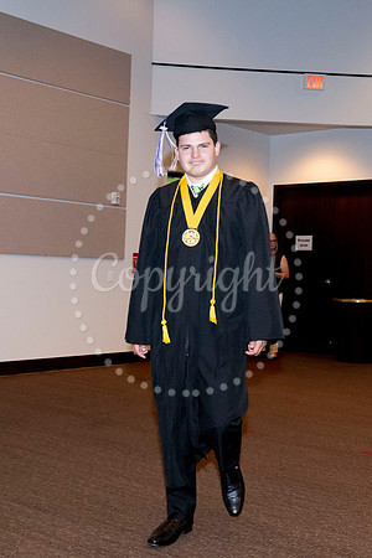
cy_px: 279
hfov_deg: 25.8
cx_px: 186
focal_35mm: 53
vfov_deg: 37.9
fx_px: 814
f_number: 7.1
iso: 6400
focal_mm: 35
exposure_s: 1/200
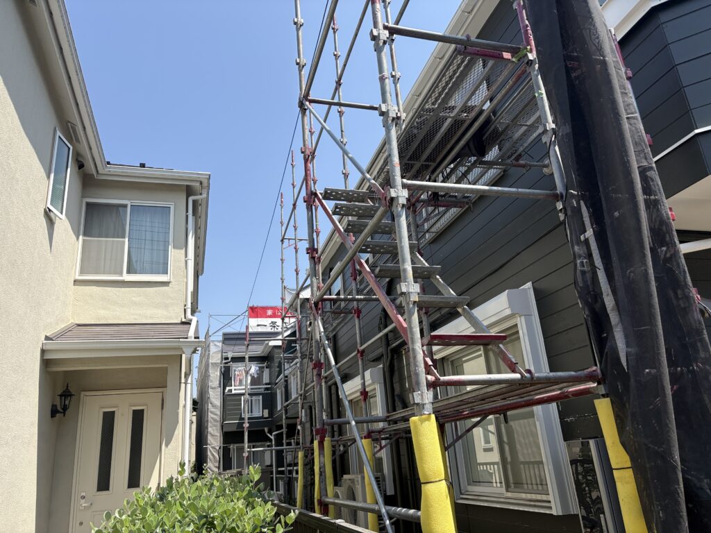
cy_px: 266
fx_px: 534
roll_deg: +5.7
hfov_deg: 67.3
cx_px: 356
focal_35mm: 26
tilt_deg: +20.3
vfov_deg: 53.1
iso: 50
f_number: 1.6
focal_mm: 5.96
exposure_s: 1/2538
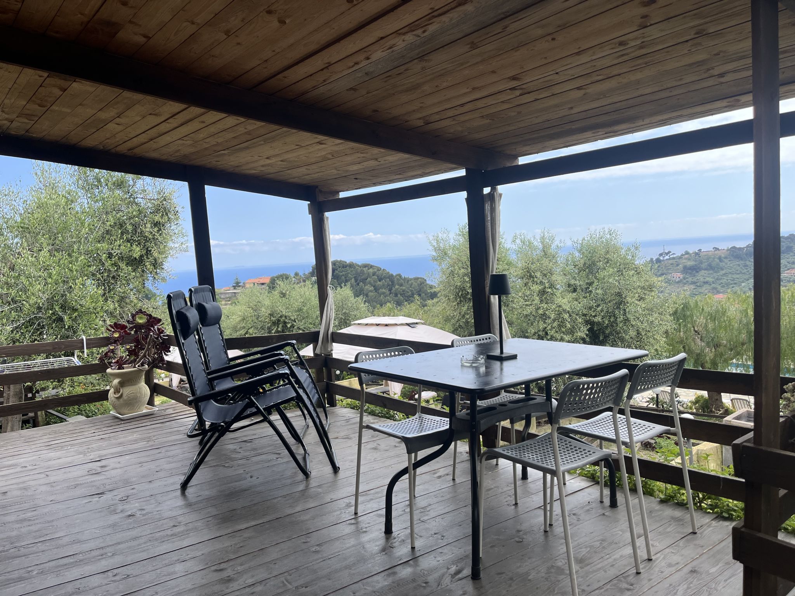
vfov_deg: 53.1
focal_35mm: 26
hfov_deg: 67.3
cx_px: 398
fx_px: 597
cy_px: 298
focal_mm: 5.1
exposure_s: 1/1890
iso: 50
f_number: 1.6
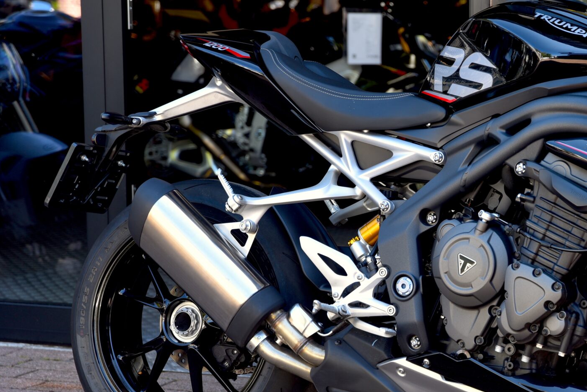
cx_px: 530
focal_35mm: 128
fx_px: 2088
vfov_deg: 10.7
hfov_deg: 15.8
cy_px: 224
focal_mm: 70
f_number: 4
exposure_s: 1/60
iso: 100
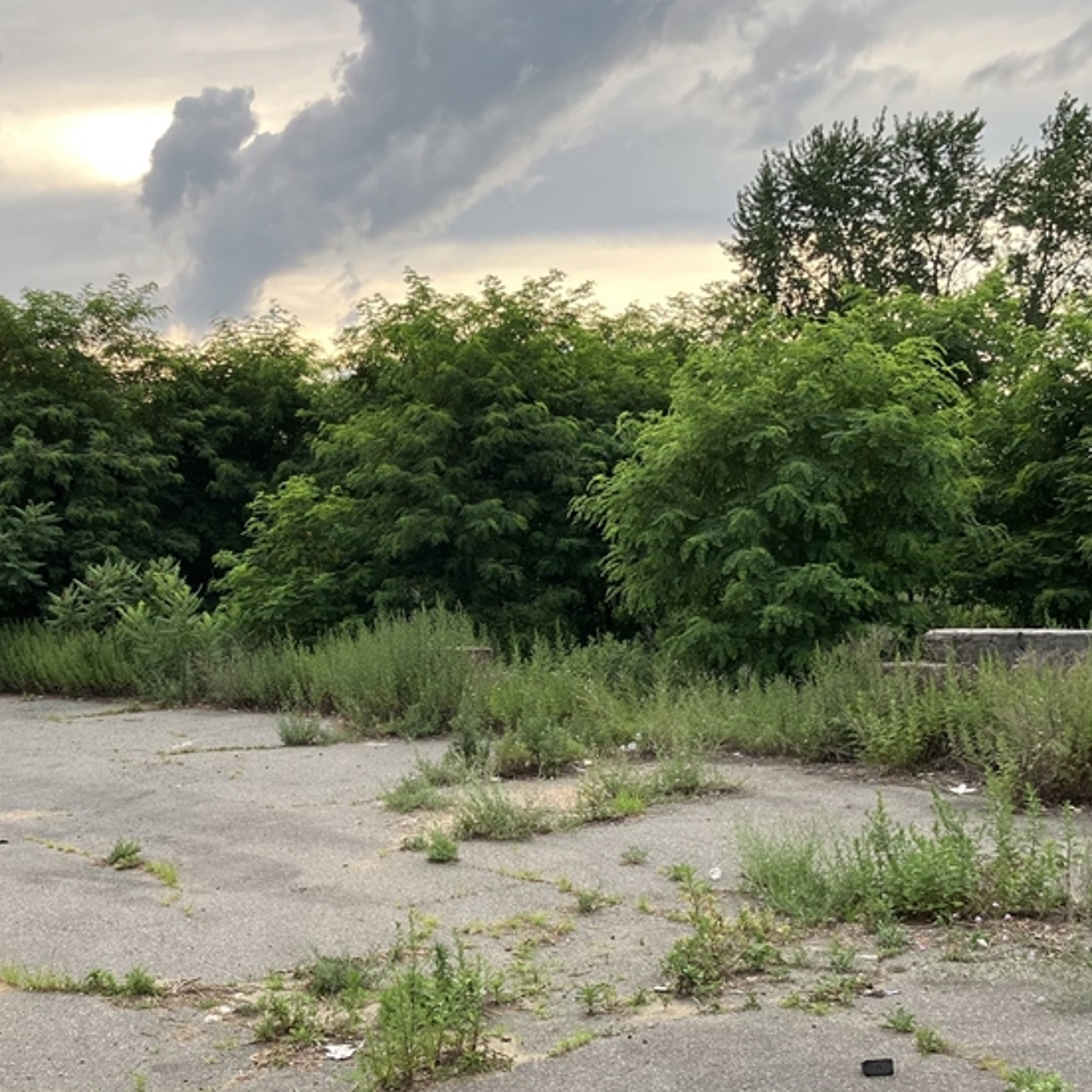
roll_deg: +1.3
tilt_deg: -2.7
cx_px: 478
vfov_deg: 36.5
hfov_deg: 36.7
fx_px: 1642
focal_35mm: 46
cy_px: 706
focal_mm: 3.99
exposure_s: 1/254
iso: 32
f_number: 1.8
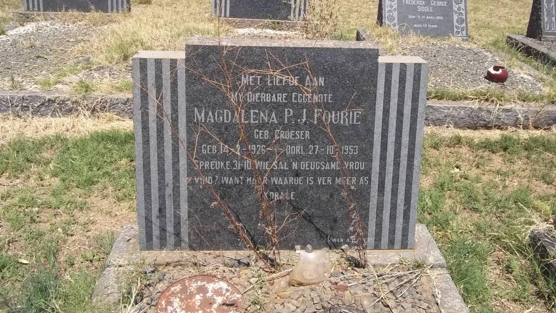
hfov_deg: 56.6
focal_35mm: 35
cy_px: 109
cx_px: 278
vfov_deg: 33.5
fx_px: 516
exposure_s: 1/500
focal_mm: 5.7
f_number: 5.5
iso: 80
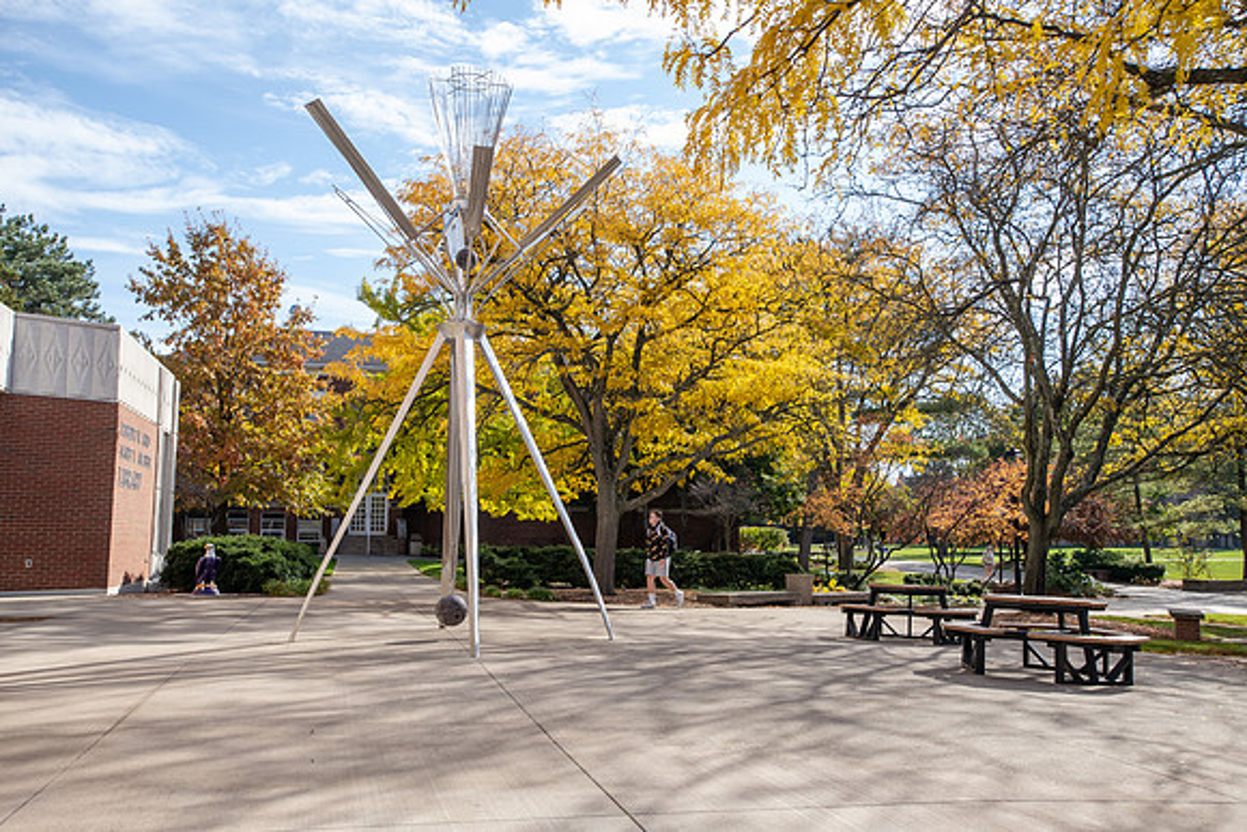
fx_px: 1109
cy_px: 416
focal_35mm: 32
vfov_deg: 41.1
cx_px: 624
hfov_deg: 58.7
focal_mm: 32
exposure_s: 1/400
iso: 250
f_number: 7.1
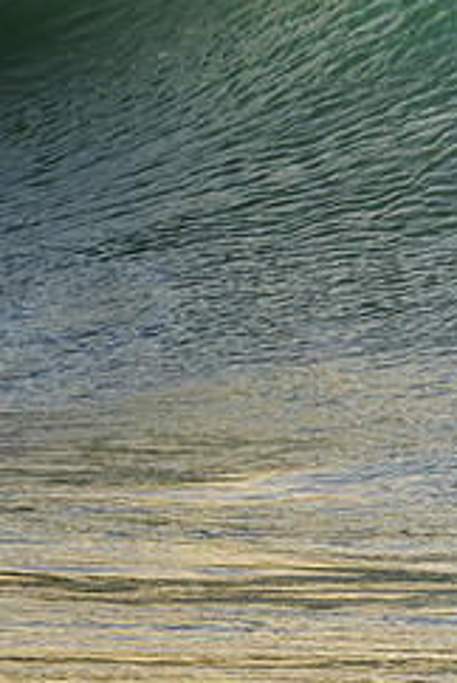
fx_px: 36339
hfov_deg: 0.7
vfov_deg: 1.1
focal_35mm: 1914
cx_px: 773
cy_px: 196
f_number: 6.3
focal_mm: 800
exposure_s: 1/2000
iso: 450
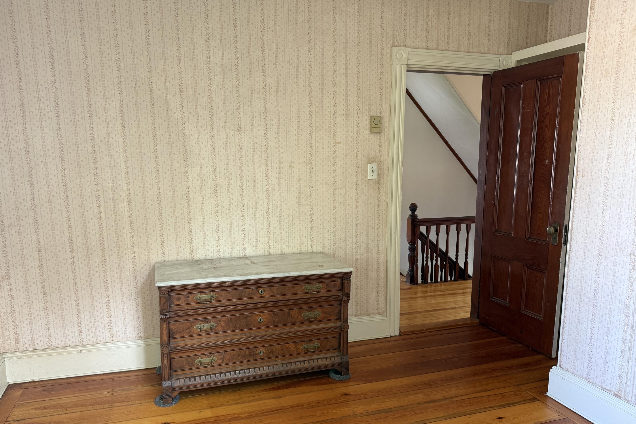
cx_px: 312
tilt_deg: -9.0
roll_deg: +0.6
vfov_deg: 49.4
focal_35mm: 26
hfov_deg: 69.4
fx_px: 459
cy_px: 237
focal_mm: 6.76
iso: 200
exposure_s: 1/69
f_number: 1.78
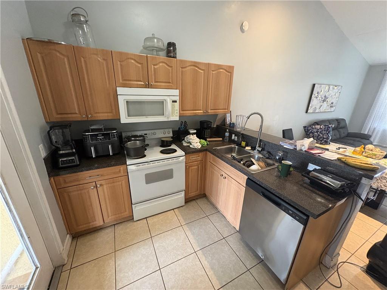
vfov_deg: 85.7
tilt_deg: -19.0
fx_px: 157
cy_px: 145
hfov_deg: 102.1
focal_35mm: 14
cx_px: 194
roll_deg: -1.5
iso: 500
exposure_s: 1/60
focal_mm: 2.22
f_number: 2.2
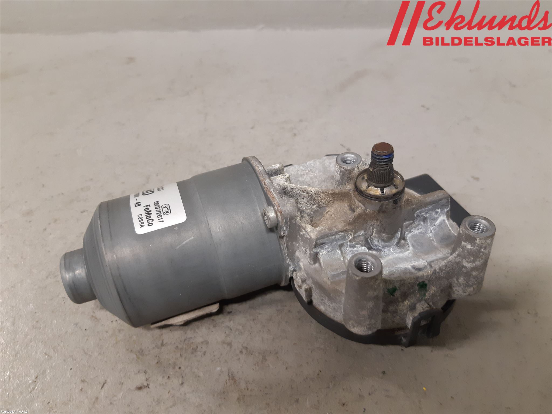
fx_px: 415
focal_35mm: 26
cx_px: 276
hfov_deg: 67.3
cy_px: 207
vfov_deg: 53.1
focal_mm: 3.93
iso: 200
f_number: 1.7
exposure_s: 1/50
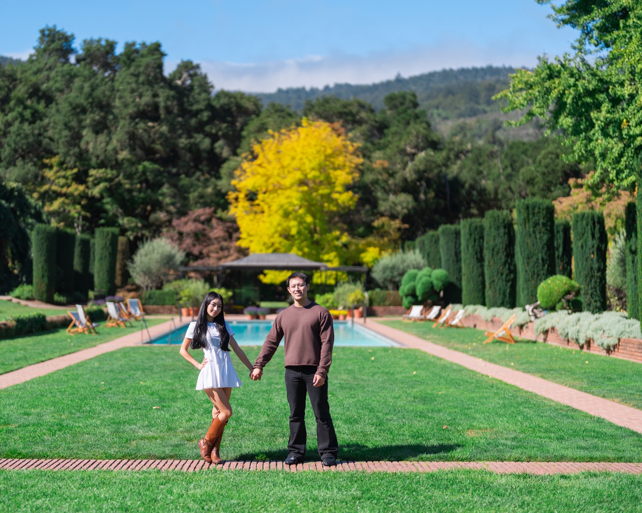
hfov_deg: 32.9
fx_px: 1083
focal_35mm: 57
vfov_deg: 26.7
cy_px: 258
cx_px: 254
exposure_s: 1/1250
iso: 100
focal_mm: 50
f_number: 1.2
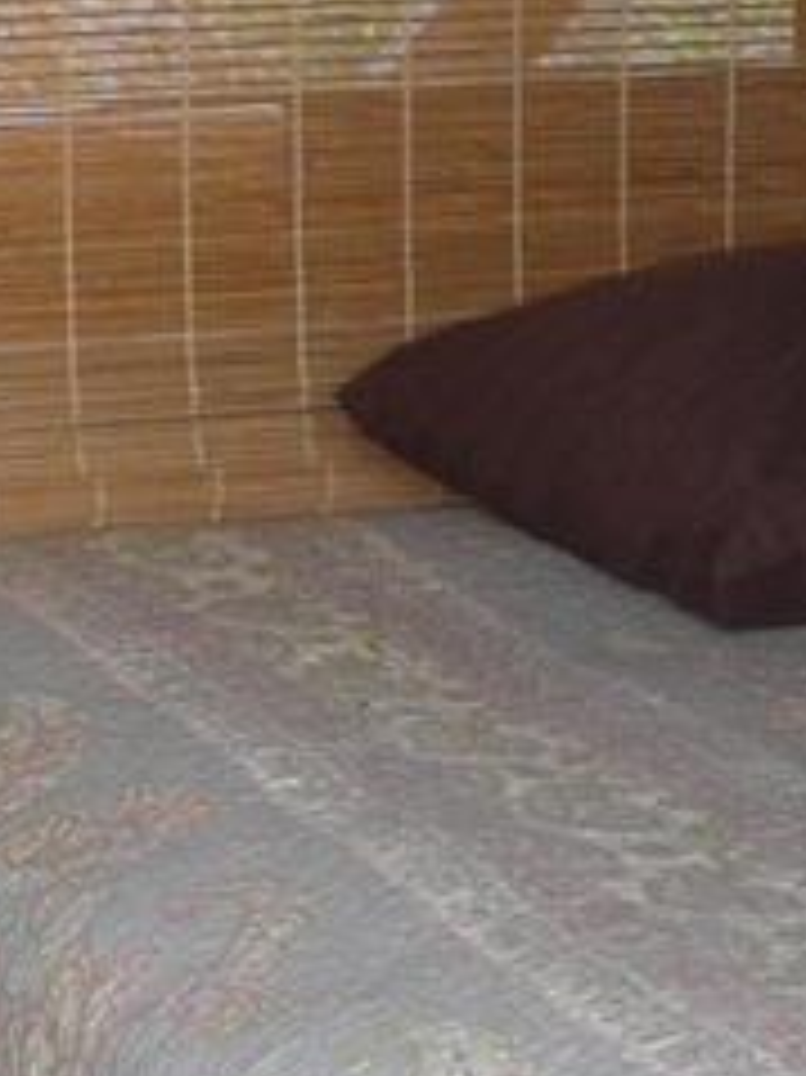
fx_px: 5003
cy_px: 378
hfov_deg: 9.2
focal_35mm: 161
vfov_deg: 12.3
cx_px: 342
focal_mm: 5.3
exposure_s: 1/80
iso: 100
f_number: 3.5
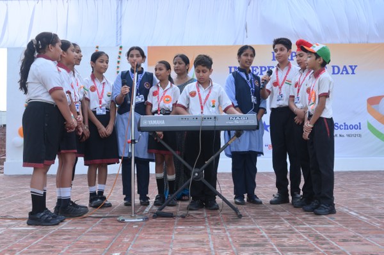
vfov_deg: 32.6
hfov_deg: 47.4
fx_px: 437
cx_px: 192
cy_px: 128
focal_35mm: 41
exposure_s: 1/125
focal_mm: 41
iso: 160
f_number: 9
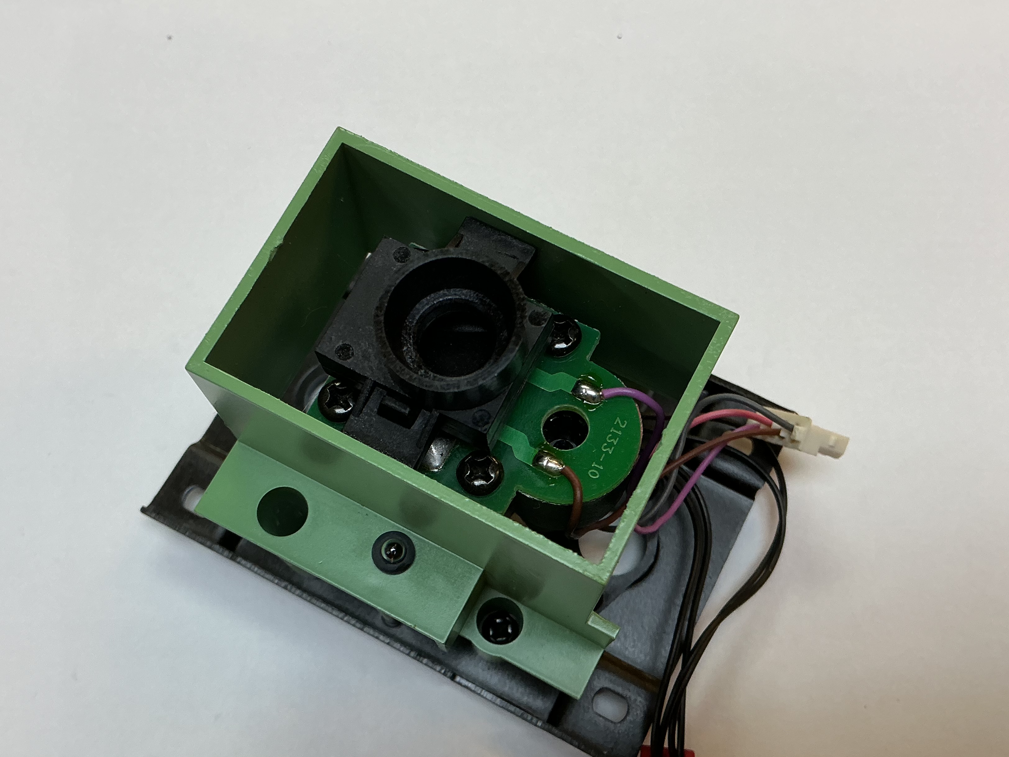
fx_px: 1049
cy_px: 449
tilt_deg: -74.8
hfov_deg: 51.3
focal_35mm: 36
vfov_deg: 39.5
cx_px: 477
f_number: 1.8
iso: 32
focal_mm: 3
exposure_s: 1/120
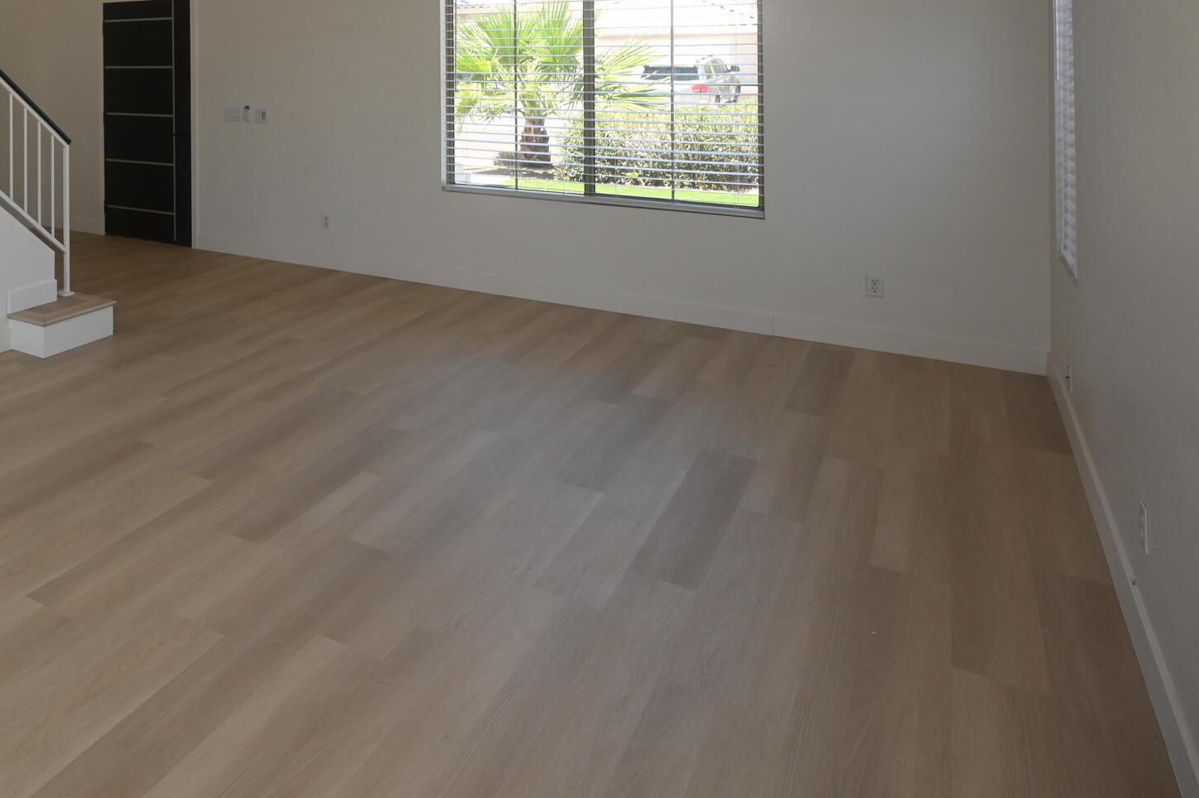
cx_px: 69
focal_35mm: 29
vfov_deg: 40.6
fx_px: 965
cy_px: 43
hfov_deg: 53.6
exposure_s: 1/100
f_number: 5
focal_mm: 14
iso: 200
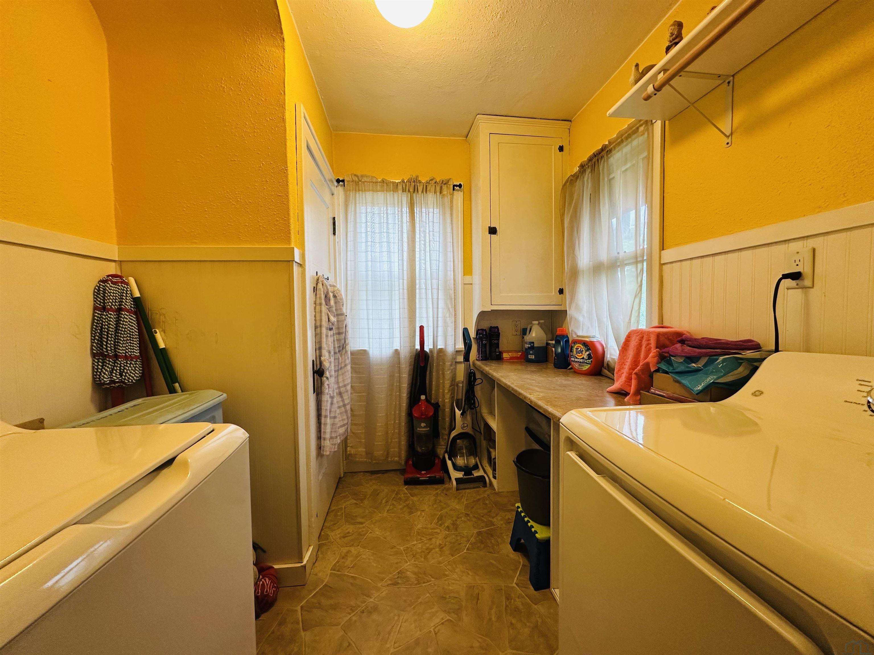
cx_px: 437
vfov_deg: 85.7
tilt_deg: -2.5
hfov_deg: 102.1
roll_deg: +0.3
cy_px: 328
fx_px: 353
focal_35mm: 14
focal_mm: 2.22
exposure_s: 1/60
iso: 160
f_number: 2.2
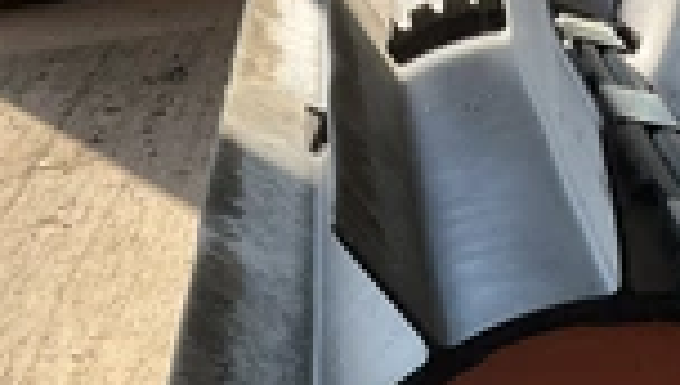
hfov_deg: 25.4
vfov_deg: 13.9
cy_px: 542
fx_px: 1499
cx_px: 456
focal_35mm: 83
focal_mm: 3
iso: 25
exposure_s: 1/342
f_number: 1.8
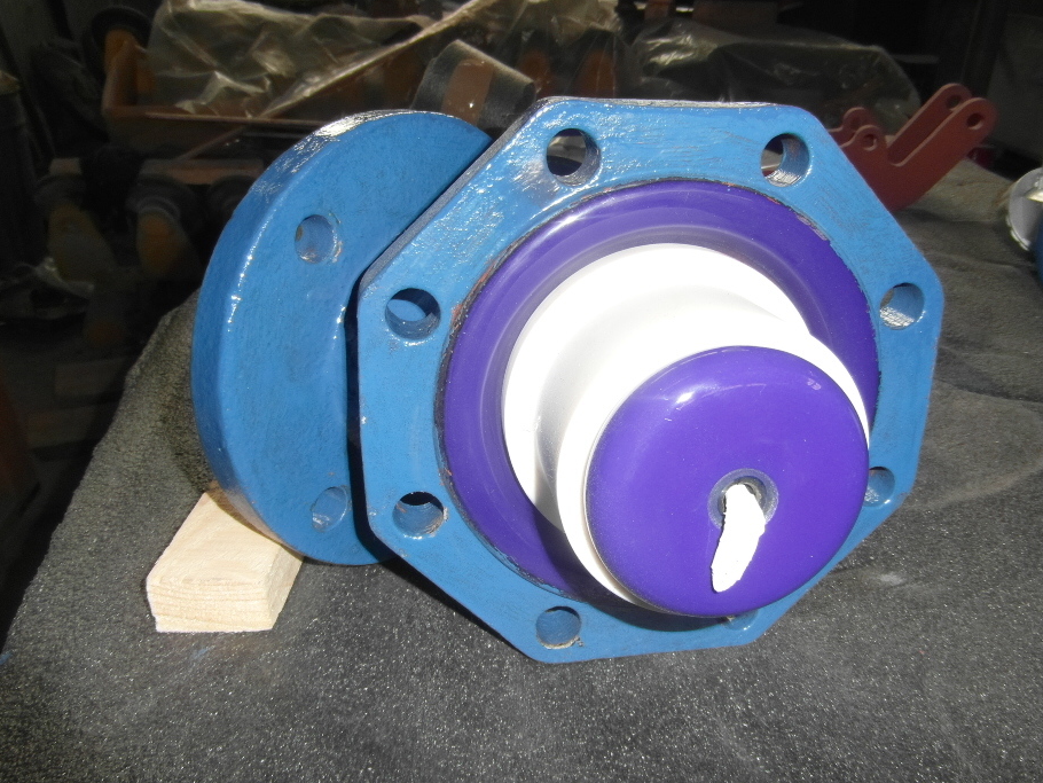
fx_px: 814
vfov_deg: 51.4
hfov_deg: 65.1
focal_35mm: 27
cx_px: 585
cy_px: 377
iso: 100
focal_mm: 4
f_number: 3.2
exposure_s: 1/30
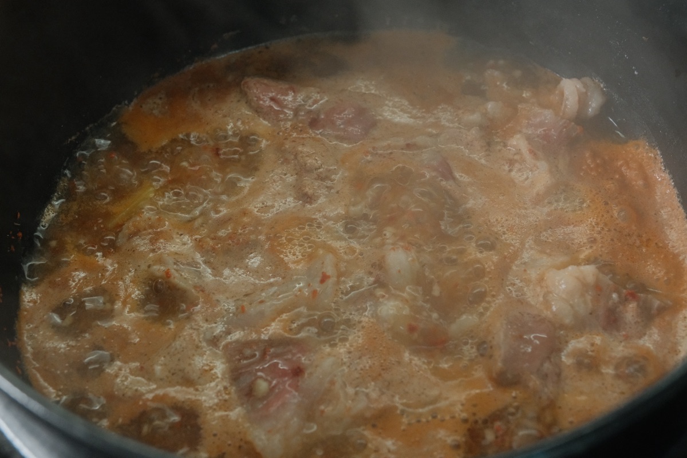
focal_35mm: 48
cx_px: 344
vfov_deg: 28.1
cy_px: 229
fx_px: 916
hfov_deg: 41.1
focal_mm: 31.9
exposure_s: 1/125
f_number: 5.6
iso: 3200
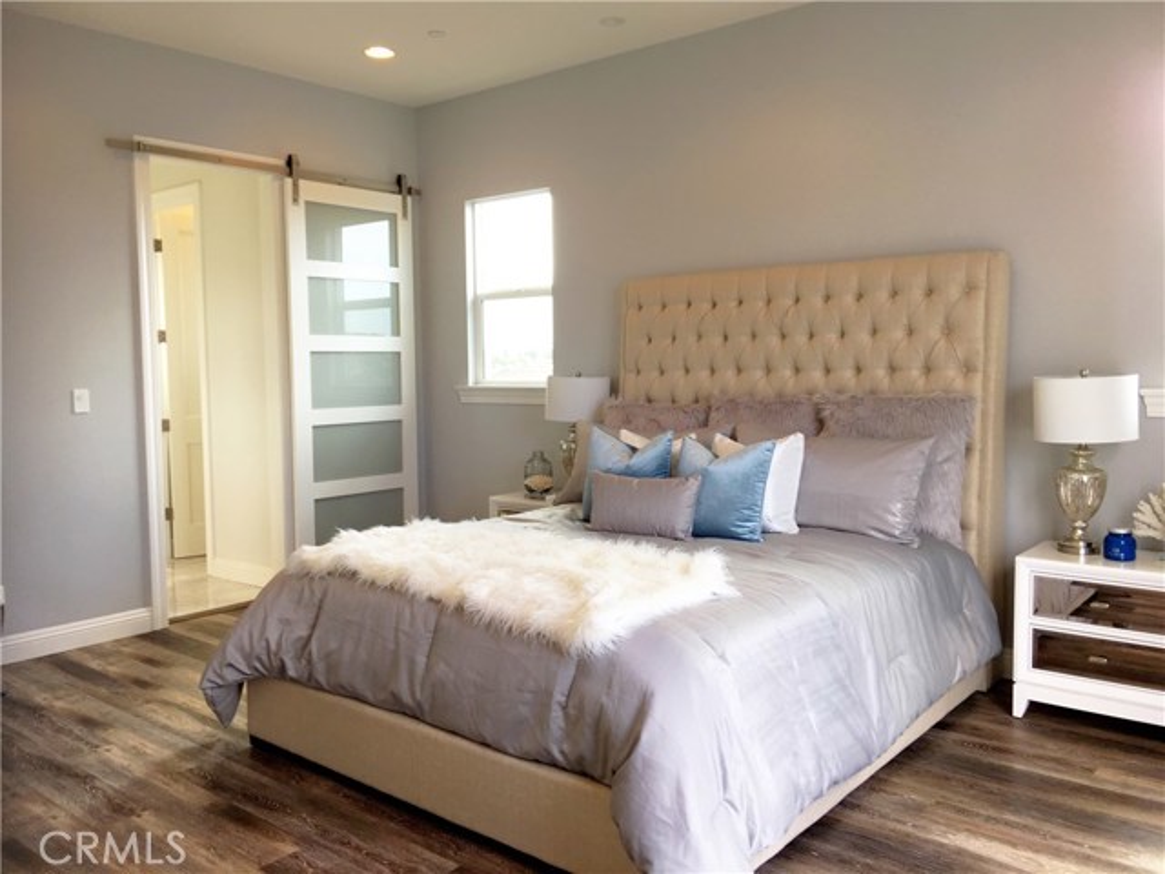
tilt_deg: -4.3
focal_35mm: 29
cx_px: 582
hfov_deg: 61.7
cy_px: 437
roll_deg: +0.5
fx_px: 976
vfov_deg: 48.2
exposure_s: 1/60
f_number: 2.2
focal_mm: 4.15
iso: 25
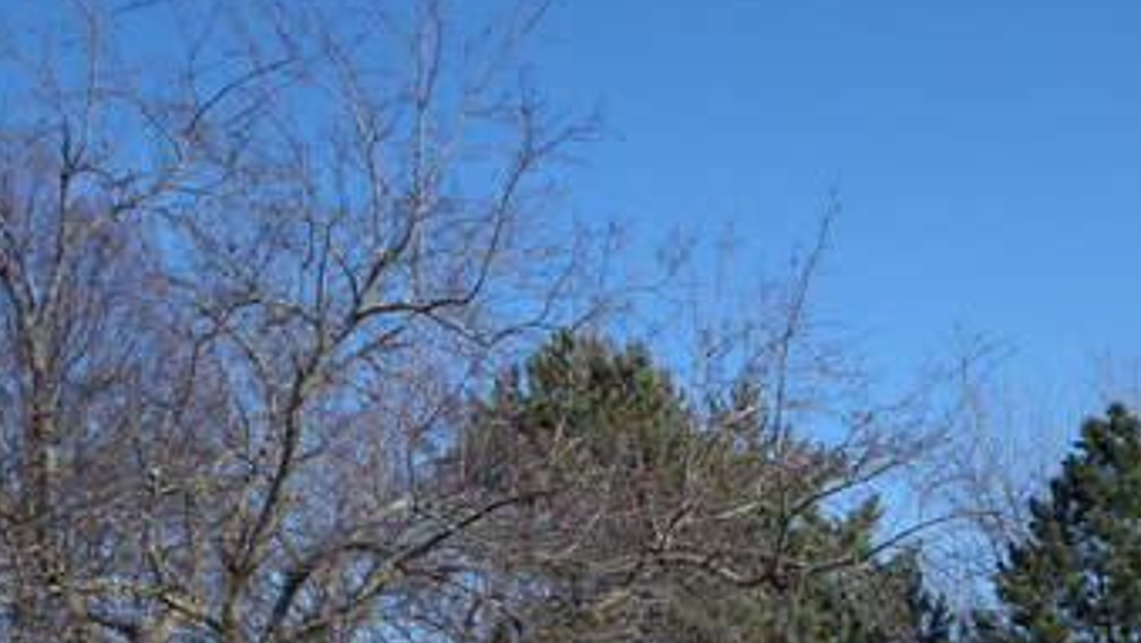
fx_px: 2300
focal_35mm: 76
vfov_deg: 15.4
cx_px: 895
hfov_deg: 27.4
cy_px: 734
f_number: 3.7
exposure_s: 1/1000
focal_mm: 6.7
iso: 80
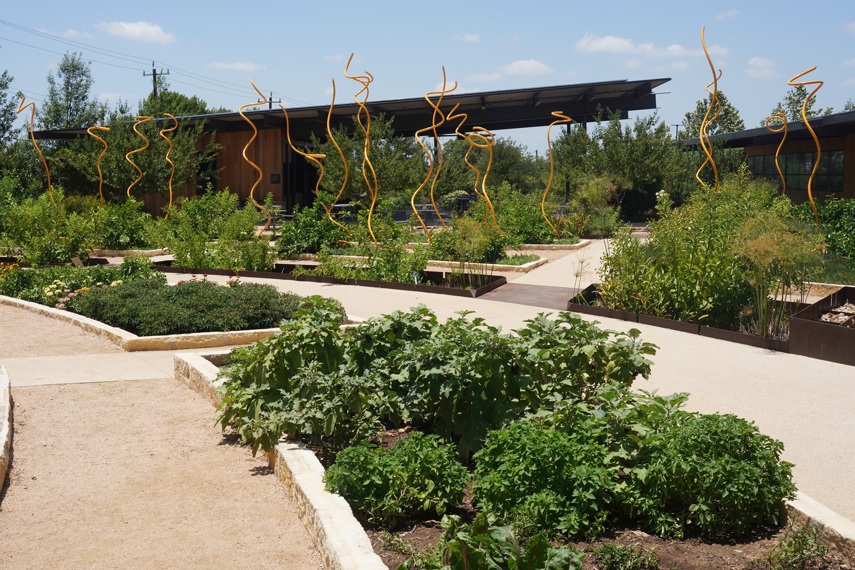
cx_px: 428
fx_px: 950
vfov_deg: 33.4
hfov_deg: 48.5
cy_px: 285
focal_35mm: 40
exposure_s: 1/100
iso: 100
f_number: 16
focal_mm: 40
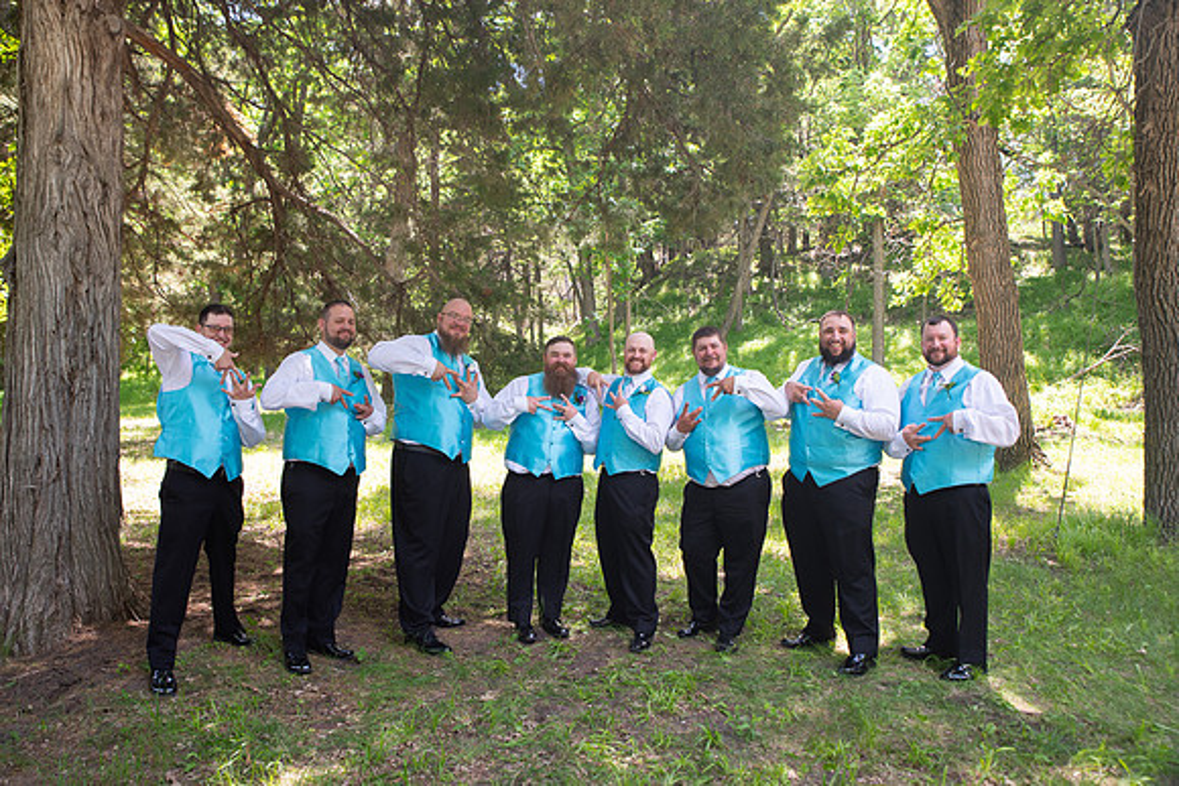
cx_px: 590
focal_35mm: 29
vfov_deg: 45.0
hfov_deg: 63.6
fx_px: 950
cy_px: 393
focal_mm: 29
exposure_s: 1/125
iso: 250
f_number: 5
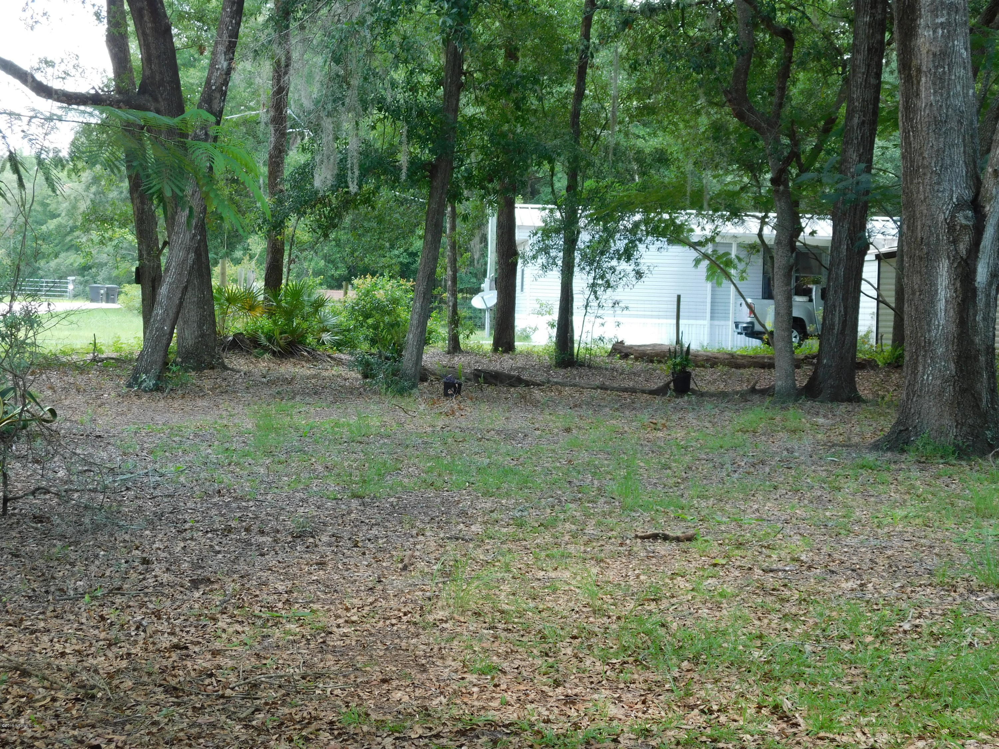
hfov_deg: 29.4
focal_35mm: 66
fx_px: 1905
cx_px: 500
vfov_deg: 22.3
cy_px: 374
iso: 125
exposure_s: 1/60
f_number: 4.2
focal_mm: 11.7
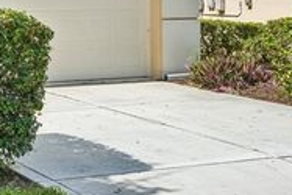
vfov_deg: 16.7
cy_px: -10
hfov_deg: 22.9
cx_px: -75
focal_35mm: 80
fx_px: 649
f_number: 8
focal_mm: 30
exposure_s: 1/1000
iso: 400
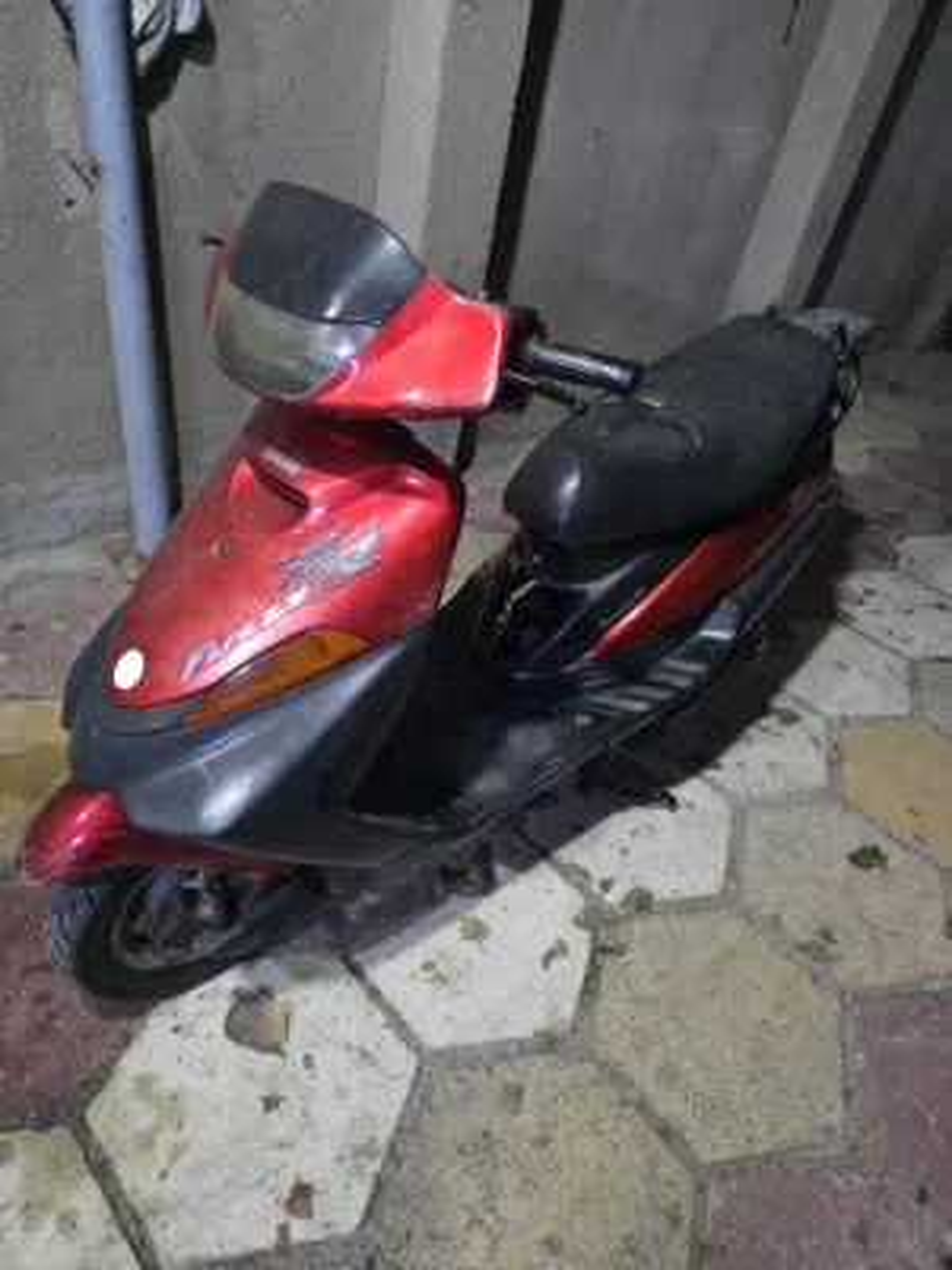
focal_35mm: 23
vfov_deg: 73.9
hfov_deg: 58.9
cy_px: 635
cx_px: 476
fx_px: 843
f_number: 1.7
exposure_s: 1/50
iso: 1600
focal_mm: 6.3
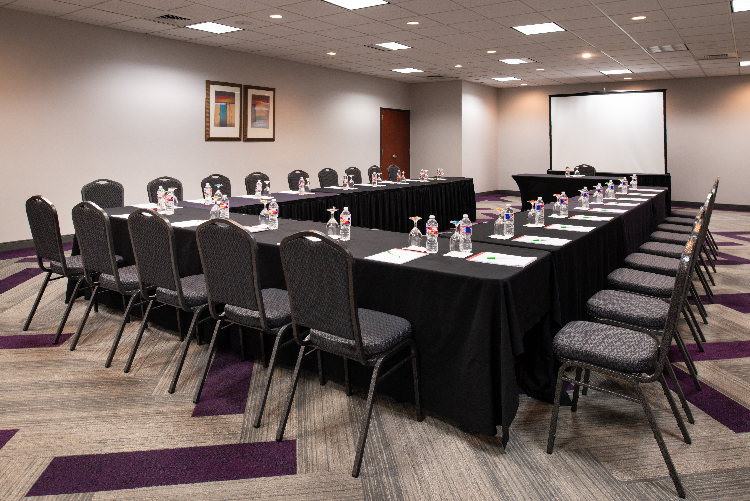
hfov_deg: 73.7
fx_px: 500
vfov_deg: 53.2
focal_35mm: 24
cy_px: 250
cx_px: 375
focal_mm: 24
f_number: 9.5
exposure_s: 1/6
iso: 640
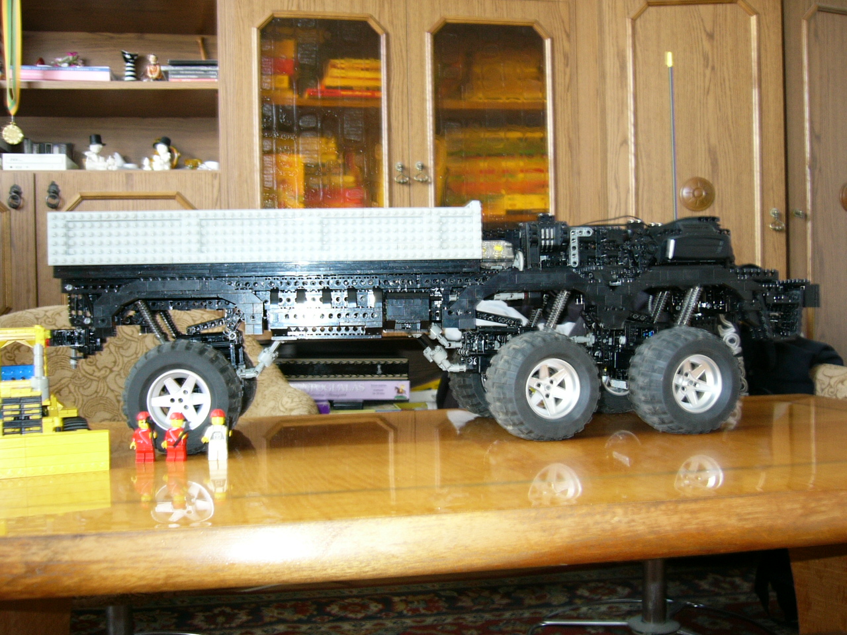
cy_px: 318
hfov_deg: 52.6
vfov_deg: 40.7
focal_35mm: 35
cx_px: 424
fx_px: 856
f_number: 2.8
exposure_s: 1/2
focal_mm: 5.8
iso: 100
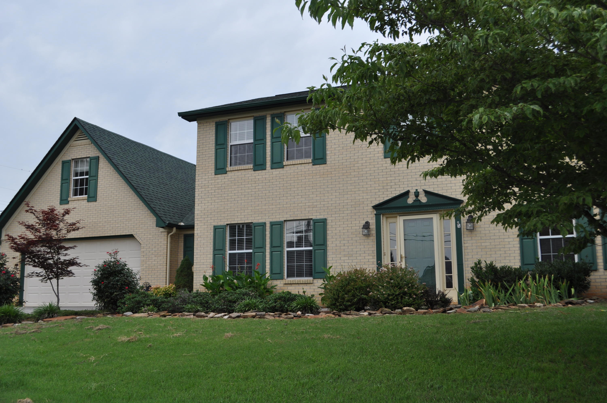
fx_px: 606
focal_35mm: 36
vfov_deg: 36.8
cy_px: 202
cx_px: 304
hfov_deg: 53.2
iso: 200
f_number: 6.3
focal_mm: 24
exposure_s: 1/160
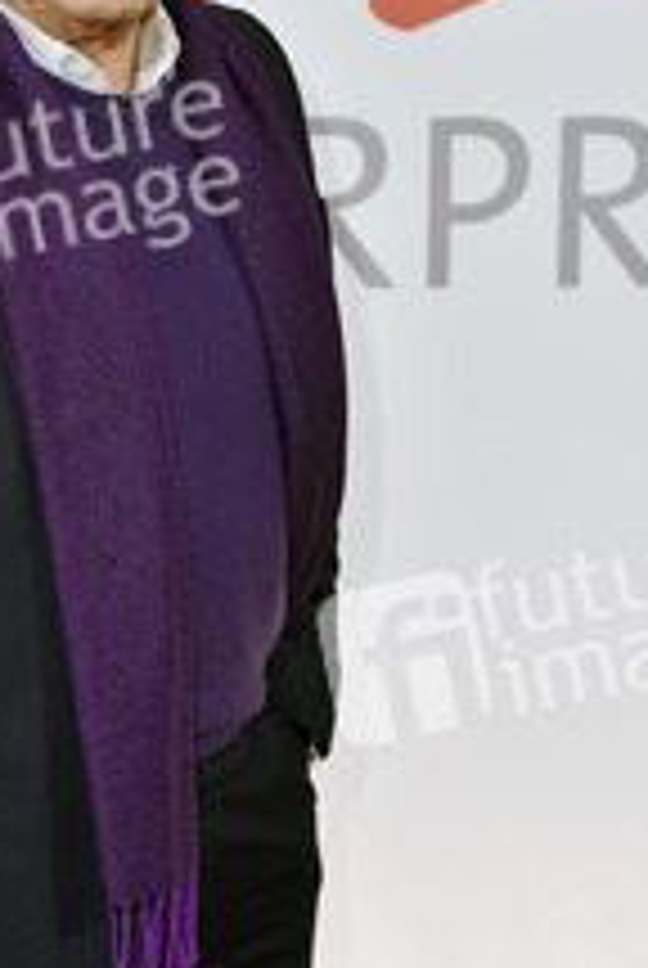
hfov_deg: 11.9
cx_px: 140
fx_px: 3095
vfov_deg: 17.8
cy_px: 414
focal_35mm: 115
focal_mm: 62
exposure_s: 1/125
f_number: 6.3
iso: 2000
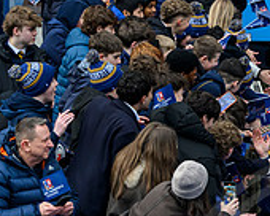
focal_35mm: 261
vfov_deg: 5.9
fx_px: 2086
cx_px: 410
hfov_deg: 7.3
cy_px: 310
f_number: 4.5
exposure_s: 1/1250
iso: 2500
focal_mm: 70
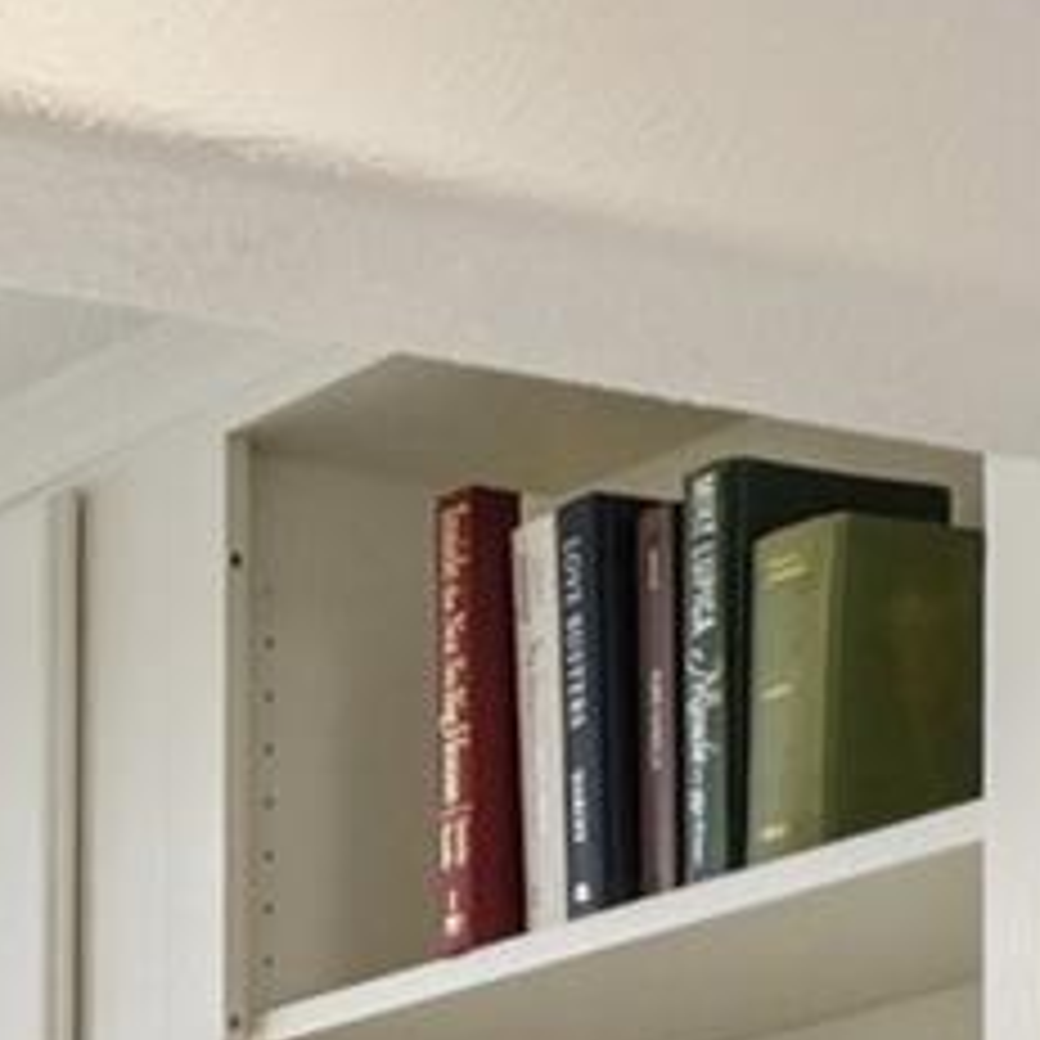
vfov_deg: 14.8
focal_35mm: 97
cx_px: -2170
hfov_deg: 10.9
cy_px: 2057
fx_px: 3295
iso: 320
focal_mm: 11
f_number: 8
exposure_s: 1/30
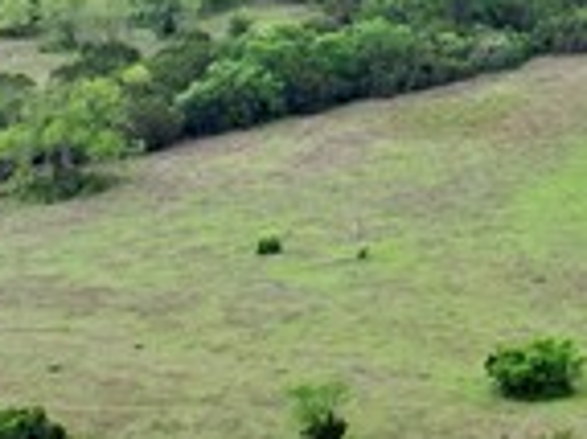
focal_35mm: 172
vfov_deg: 8.6
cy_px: 185
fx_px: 2914
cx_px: 1515
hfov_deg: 9.8
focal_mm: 12.29
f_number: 2.8
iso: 120
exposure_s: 1/640
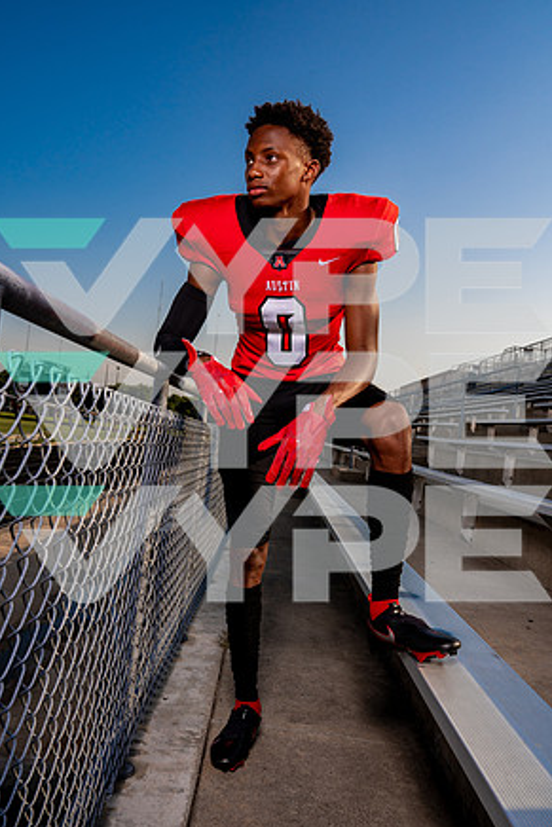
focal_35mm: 32
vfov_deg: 58.7
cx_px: 275
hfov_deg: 41.1
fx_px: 735
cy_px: 412
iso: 200
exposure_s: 1/250
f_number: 10
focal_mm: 31
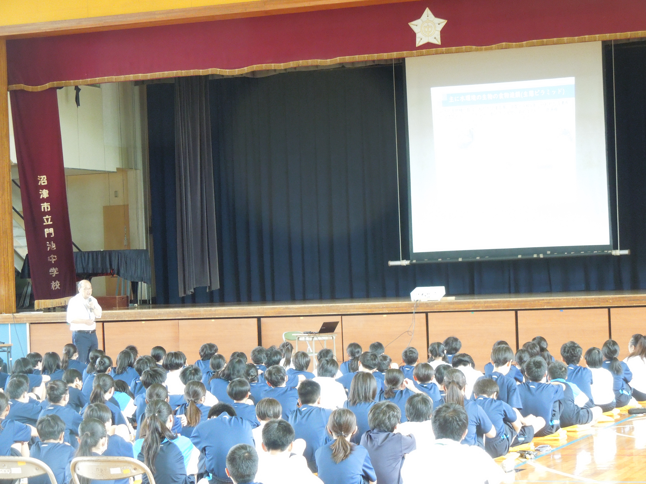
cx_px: 323
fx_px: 1661
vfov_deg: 16.6
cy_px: 242
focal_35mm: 89
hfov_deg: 22.0
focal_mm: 16
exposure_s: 1/15
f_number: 4.6
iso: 800
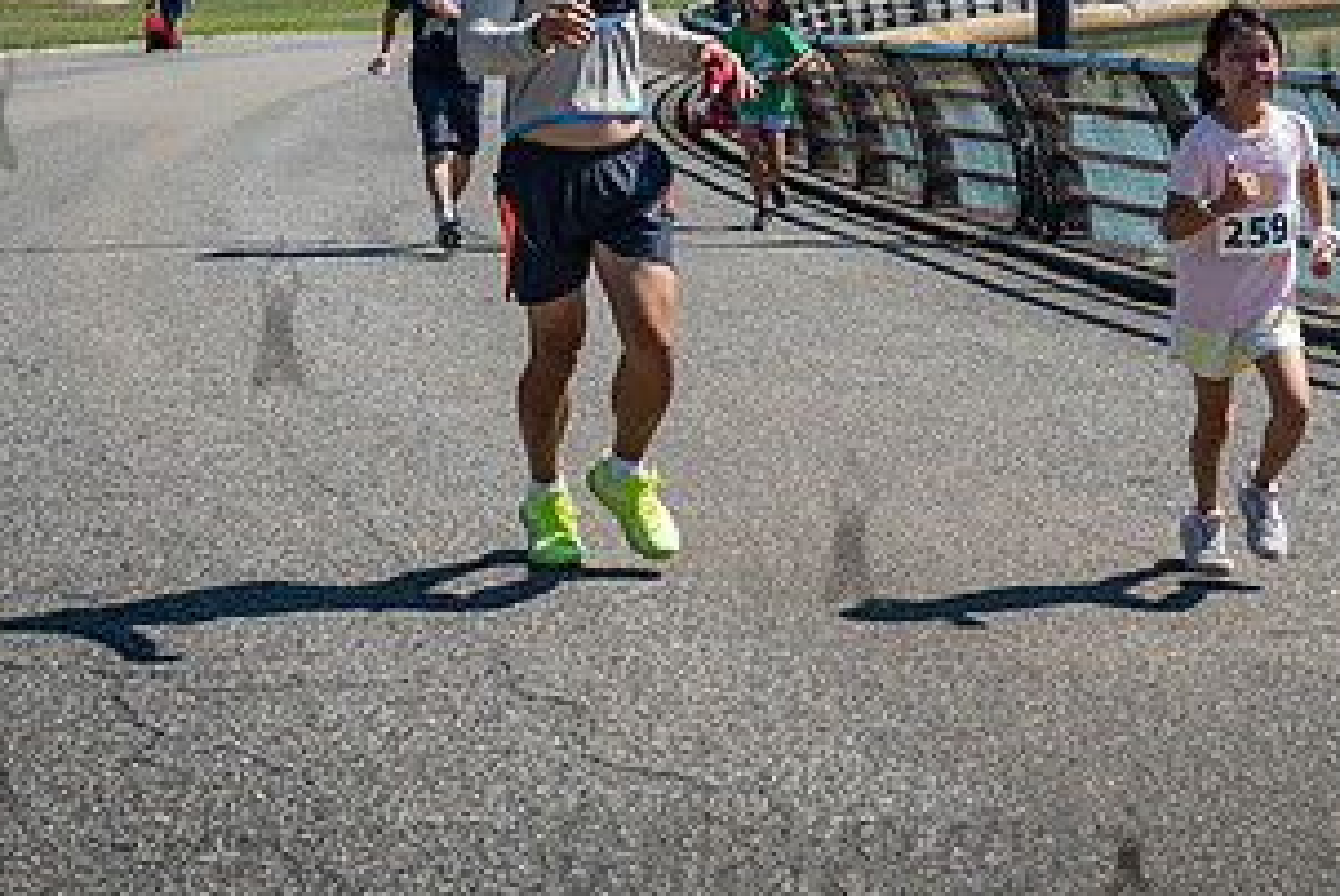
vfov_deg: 15.7
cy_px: 247
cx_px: 857
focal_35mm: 87
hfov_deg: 23.3
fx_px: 3241
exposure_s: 1/2500
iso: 200
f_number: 4
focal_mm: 36
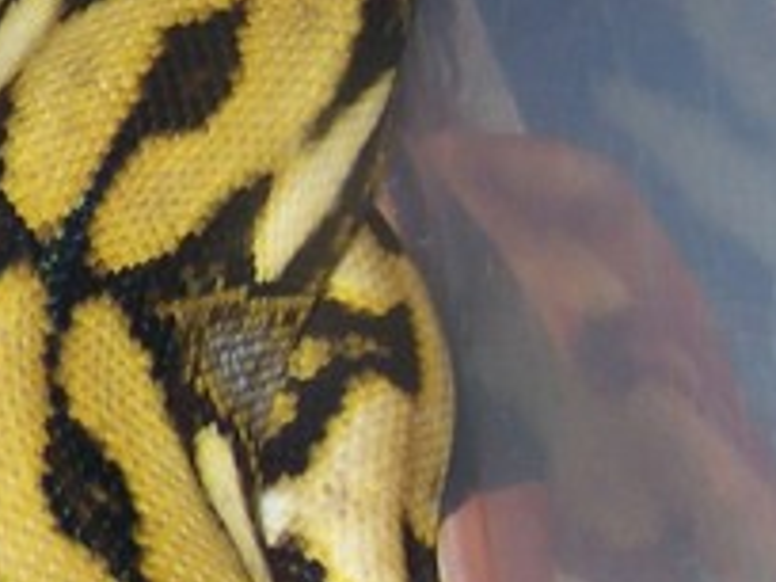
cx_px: -669
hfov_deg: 12.1
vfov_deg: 9.9
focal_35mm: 149
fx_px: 3340
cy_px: 529
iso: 80
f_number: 2.8
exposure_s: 1/60
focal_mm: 6.3
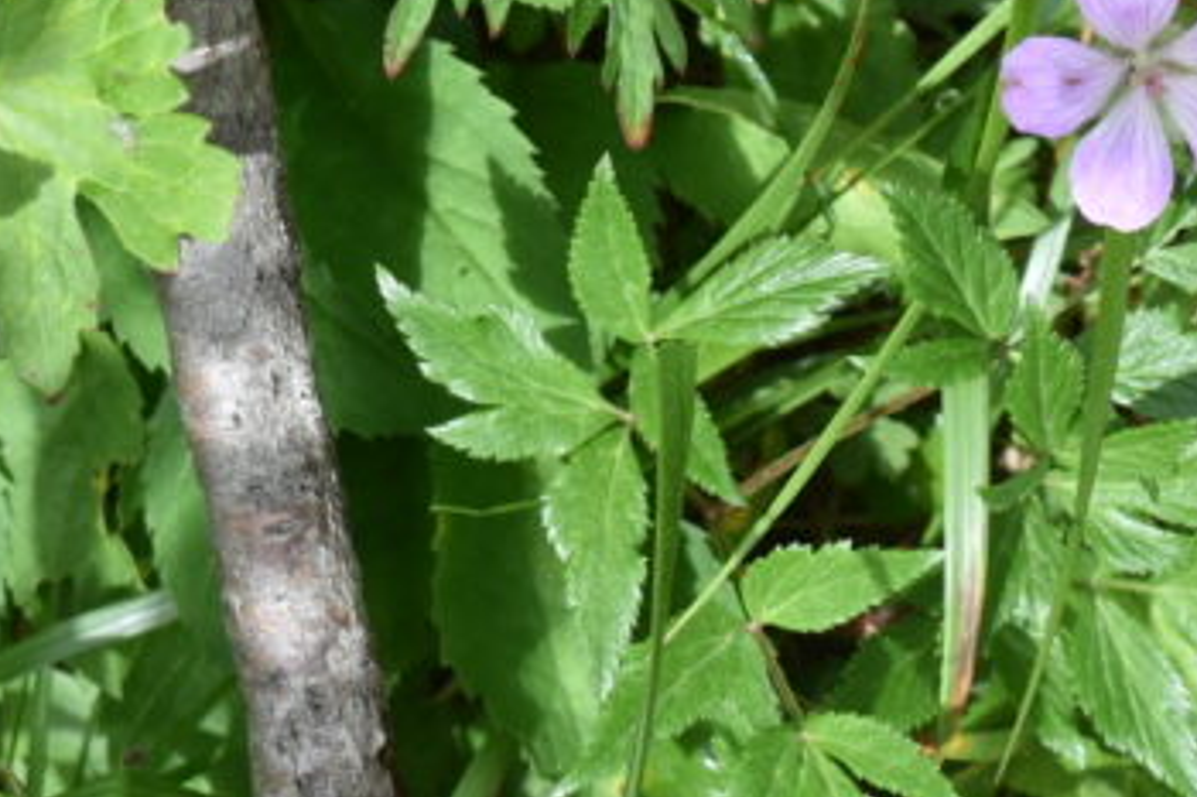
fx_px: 6713
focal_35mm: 202
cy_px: -334
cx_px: 1108
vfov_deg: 6.7
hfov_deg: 10.1
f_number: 8
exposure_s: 1/250
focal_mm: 46
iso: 280
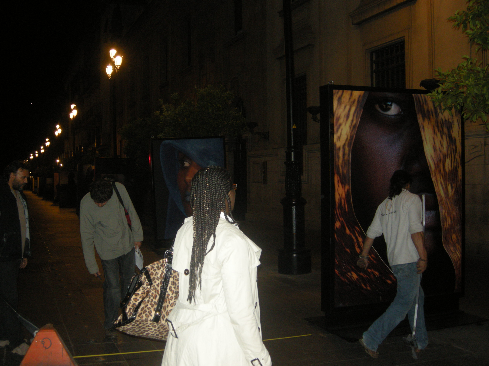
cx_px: 244
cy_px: 183
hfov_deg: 46.8
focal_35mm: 40
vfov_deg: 36.0
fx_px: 565
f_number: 2.9
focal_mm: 8.5
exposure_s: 1/60
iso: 269
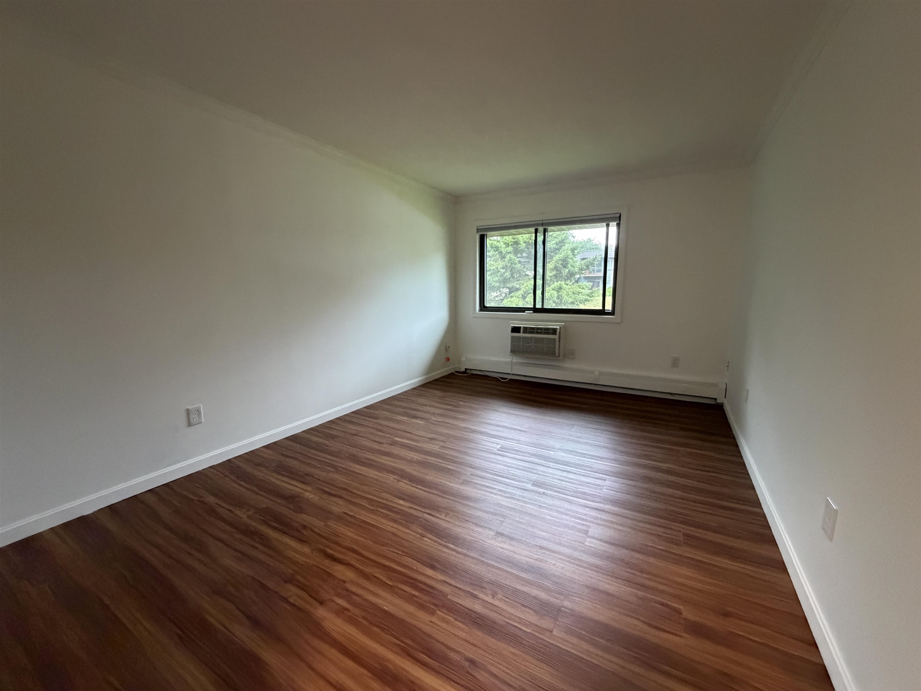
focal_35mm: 14
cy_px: 346
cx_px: 460
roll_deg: +0.2
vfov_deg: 85.7
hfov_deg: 102.1
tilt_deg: -9.5
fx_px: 372
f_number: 2.2
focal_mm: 2.22
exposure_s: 1/60
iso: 800
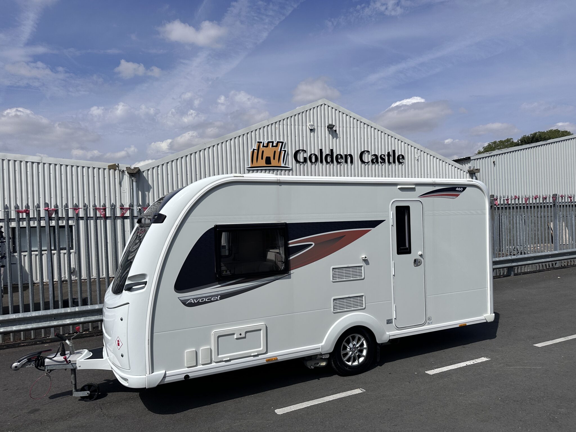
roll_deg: +1.6
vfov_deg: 56.8
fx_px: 399
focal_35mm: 24
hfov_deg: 71.6
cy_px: 216
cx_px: 288
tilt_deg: +0.2
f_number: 1.78
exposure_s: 1/12048
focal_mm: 6.86
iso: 80
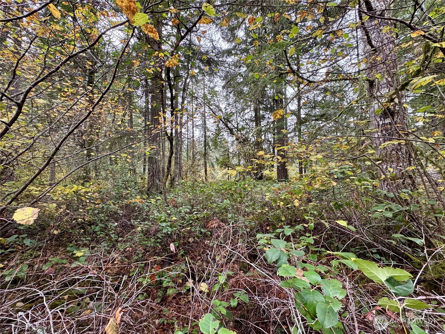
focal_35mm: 14
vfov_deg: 85.7
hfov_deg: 102.1
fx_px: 180
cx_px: 222
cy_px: 167
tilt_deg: +2.3
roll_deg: +0.6
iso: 125
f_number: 2.2
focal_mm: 2.22
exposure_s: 1/99
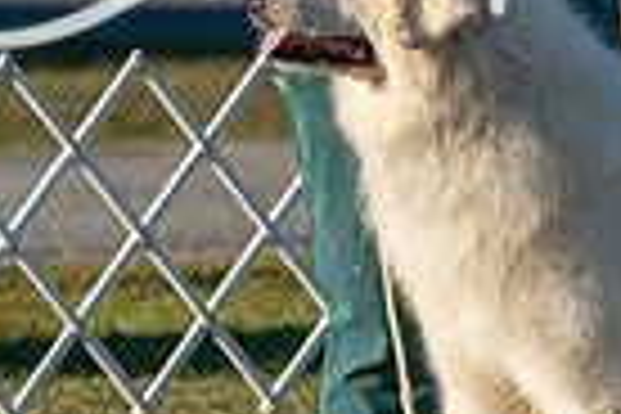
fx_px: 8849
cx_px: 540
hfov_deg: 4.0
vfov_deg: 2.7
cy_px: 128
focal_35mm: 513
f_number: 4.5
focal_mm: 122
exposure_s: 1/1250
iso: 200
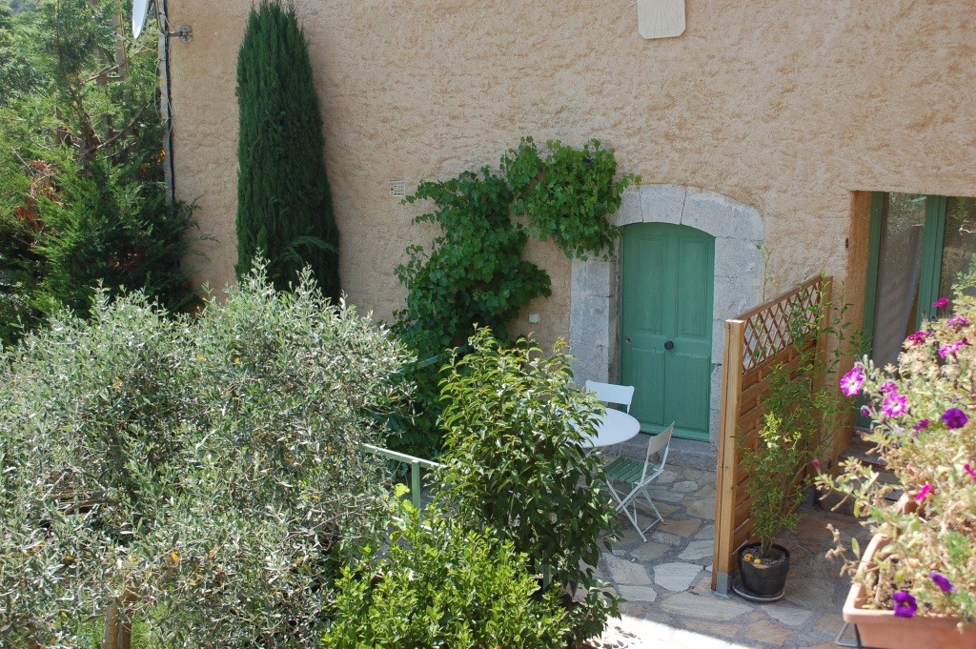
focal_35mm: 39
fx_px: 1056
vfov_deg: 34.2
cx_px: 488
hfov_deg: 49.6
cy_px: 324
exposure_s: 1/200
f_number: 7.1
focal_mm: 26
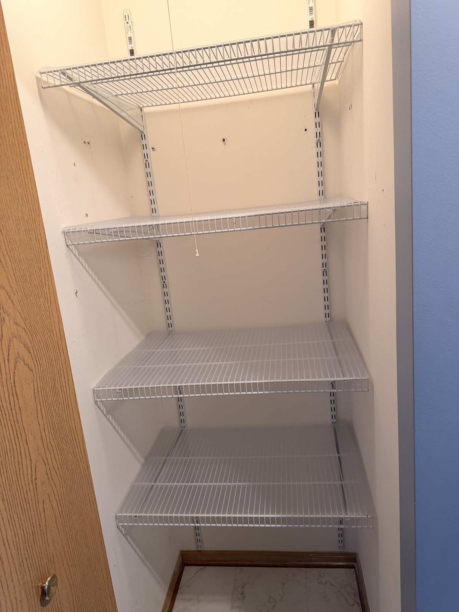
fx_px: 424
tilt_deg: -12.2
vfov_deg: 71.6
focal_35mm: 24
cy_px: 306
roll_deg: +5.4
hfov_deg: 56.8
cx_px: 230
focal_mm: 6.76
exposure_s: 1/60
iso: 200
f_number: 1.78
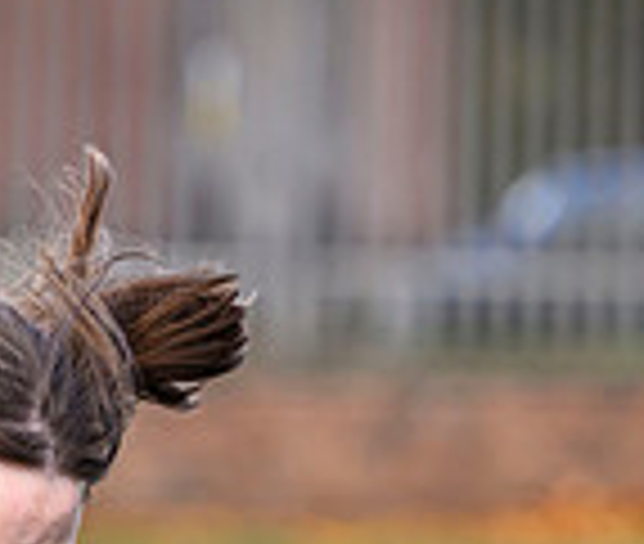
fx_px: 14037
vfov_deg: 2.2
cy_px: 683
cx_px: -43
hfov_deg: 2.6
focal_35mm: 720
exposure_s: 1/1250
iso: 500
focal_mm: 125
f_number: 3.2
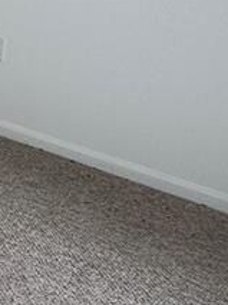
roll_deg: -1.9
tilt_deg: -11.0
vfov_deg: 23.6
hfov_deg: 14.0
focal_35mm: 79
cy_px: -10
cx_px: -294
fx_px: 696
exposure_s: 1/120
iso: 64
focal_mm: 2.22
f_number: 2.2
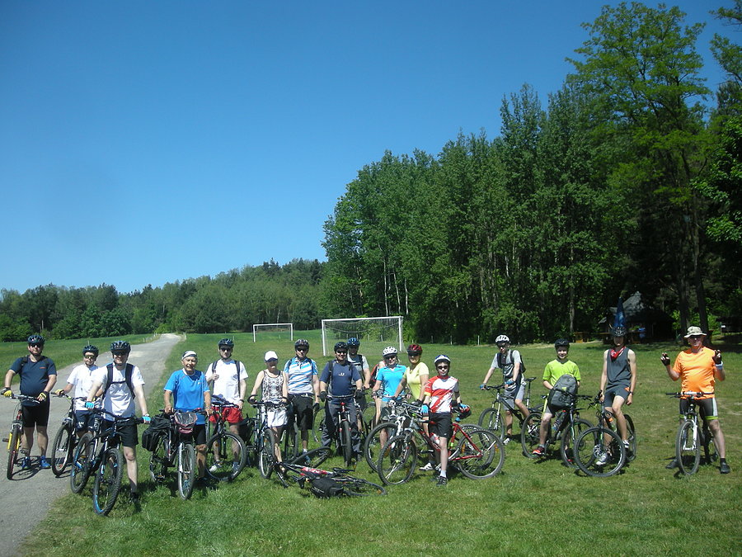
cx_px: 371
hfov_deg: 52.6
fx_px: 750
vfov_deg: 40.7
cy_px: 278
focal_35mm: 35
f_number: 5.7
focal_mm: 5.7
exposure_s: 1/204
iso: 50
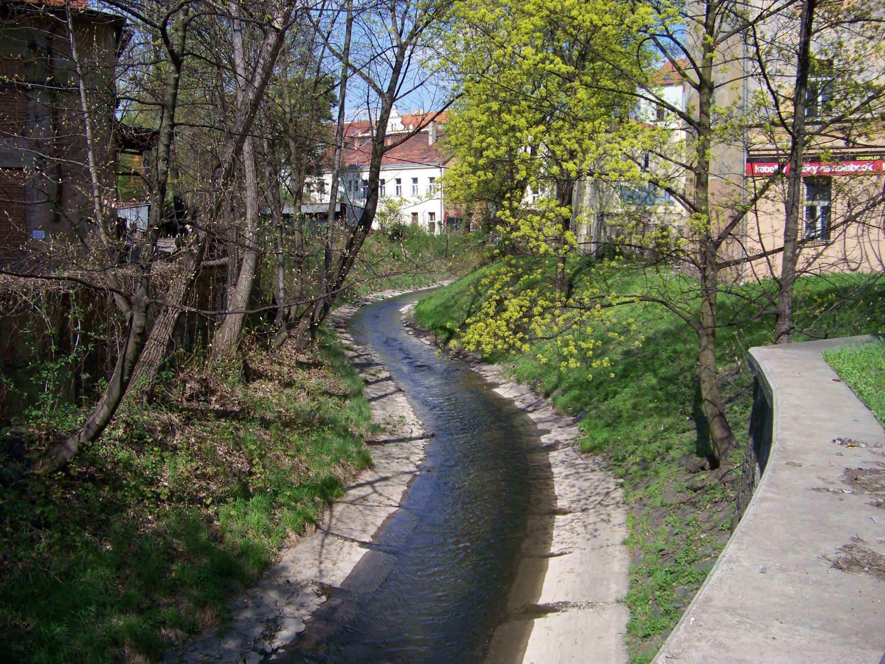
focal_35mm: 36
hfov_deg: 51.4
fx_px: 920
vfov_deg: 39.7
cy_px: 332
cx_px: 442
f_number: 2.8
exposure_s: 1/1000
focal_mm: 5.85
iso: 64
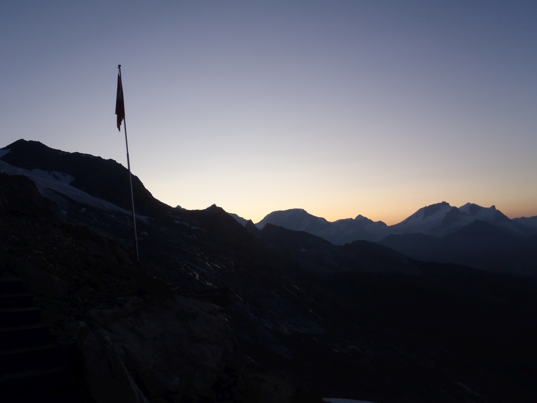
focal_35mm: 28
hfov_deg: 63.4
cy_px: 202
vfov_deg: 49.7
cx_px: 268
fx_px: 434
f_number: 4.5
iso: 80
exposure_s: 1/160
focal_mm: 5
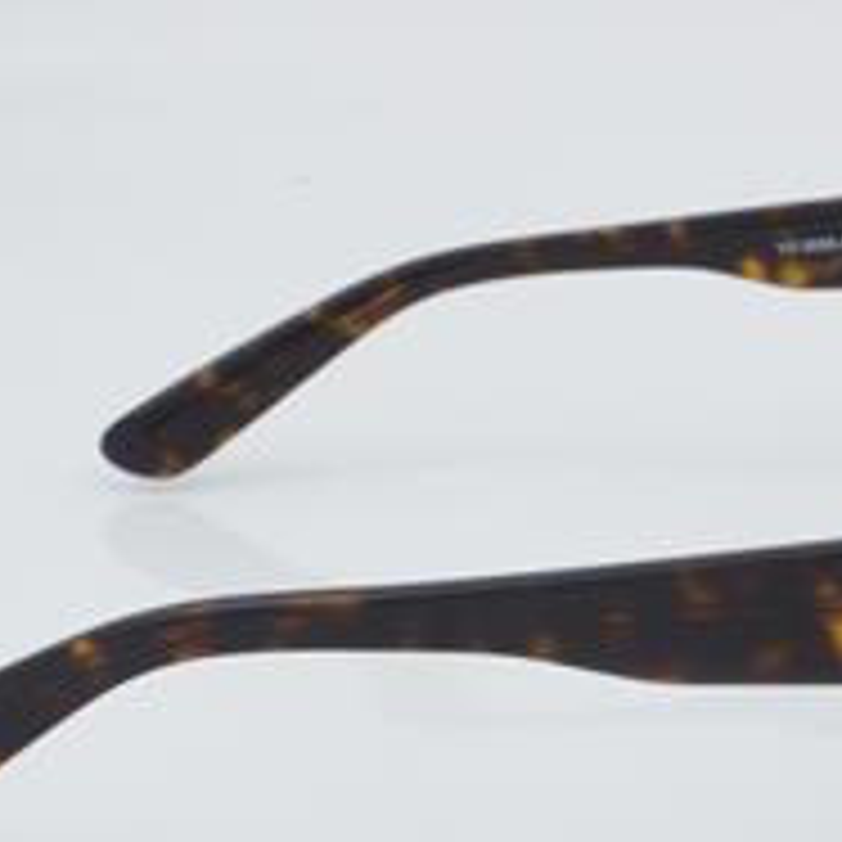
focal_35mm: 136
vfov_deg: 12.8
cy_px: 518
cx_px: 635
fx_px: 3743
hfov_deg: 12.8
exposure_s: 1/3
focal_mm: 50
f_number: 32
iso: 100
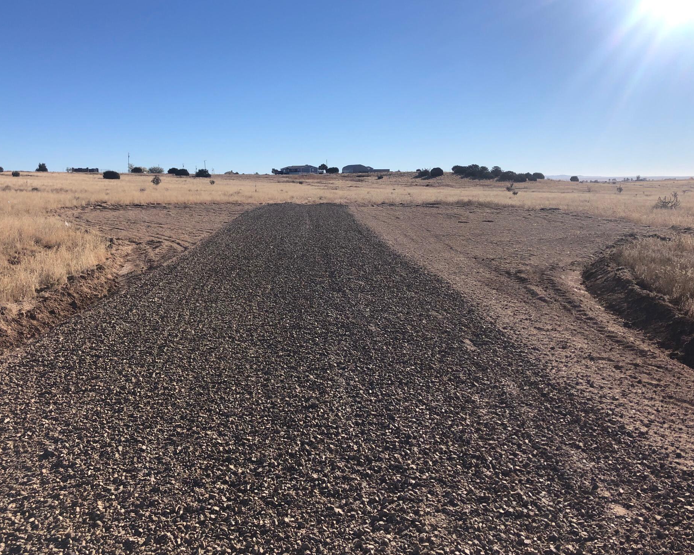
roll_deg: +0.1
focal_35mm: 30
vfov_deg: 48.5
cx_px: 334
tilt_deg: -5.4
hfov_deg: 58.8
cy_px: 273
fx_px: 616
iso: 20
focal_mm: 3.99
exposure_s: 1/3003
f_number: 1.8
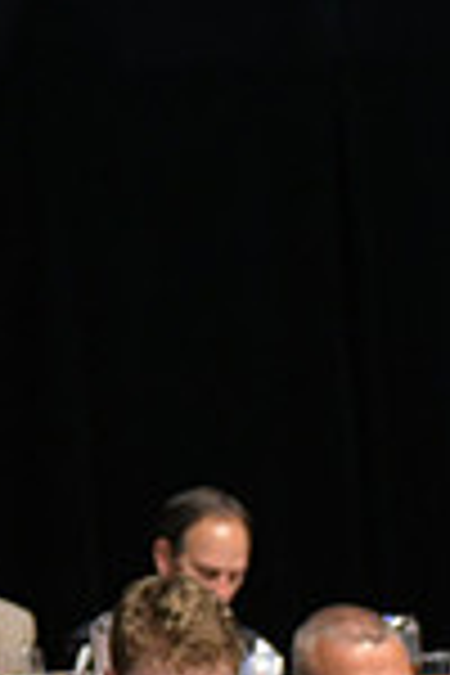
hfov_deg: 5.4
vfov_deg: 8.5
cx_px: -783
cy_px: 344
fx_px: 4556
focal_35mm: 243
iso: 2000
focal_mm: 42
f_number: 3.2
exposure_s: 1/400
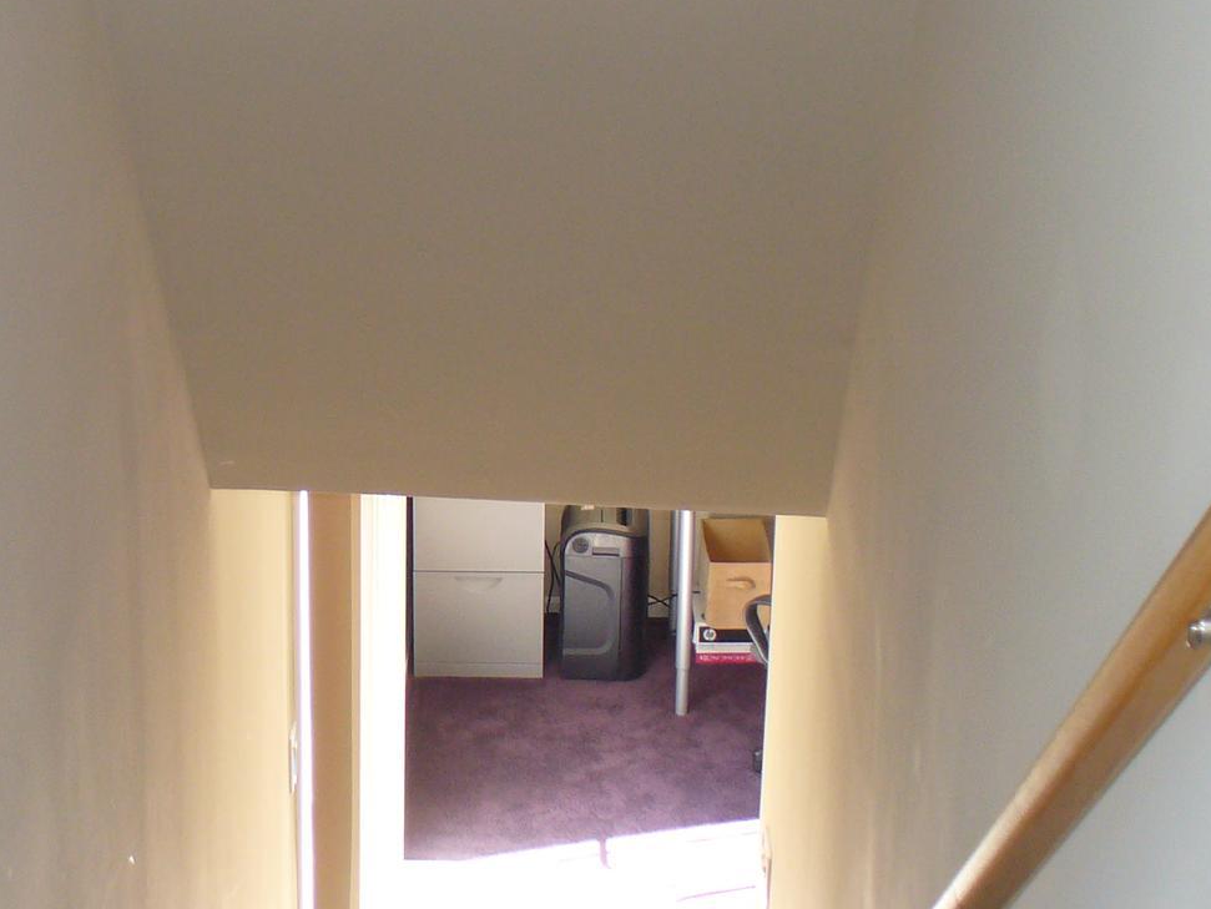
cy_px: 370
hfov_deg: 24.8
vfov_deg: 18.9
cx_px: 317
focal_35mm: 78
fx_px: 2730
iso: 100
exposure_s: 1/30
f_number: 2.8
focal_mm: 6.1
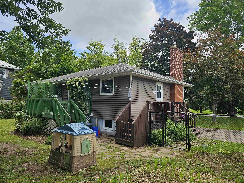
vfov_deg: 56.8
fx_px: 169
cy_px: 91
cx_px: 124
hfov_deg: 71.6
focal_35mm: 24
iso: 10
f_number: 1.7
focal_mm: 6.3
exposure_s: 1/366
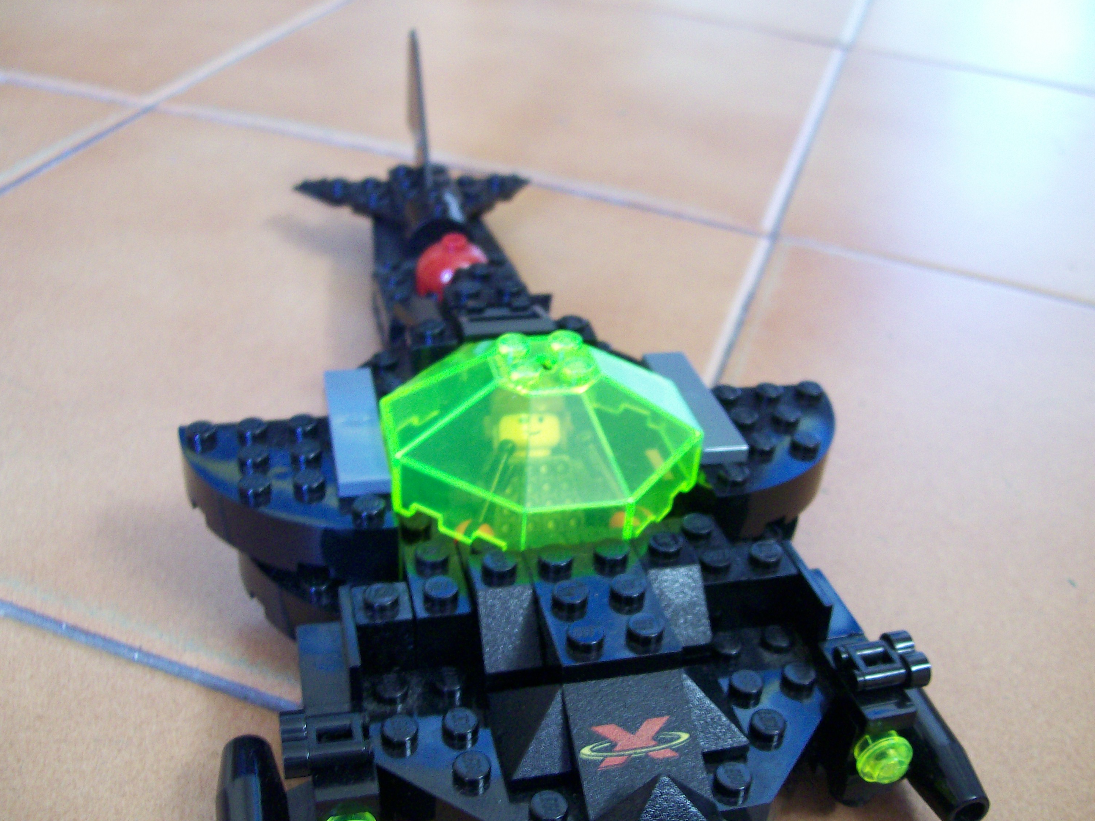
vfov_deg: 38.7
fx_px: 1170
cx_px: 550
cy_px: 415
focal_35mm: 37
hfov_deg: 50.1
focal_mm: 6
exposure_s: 1/8.72
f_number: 2.7
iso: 160
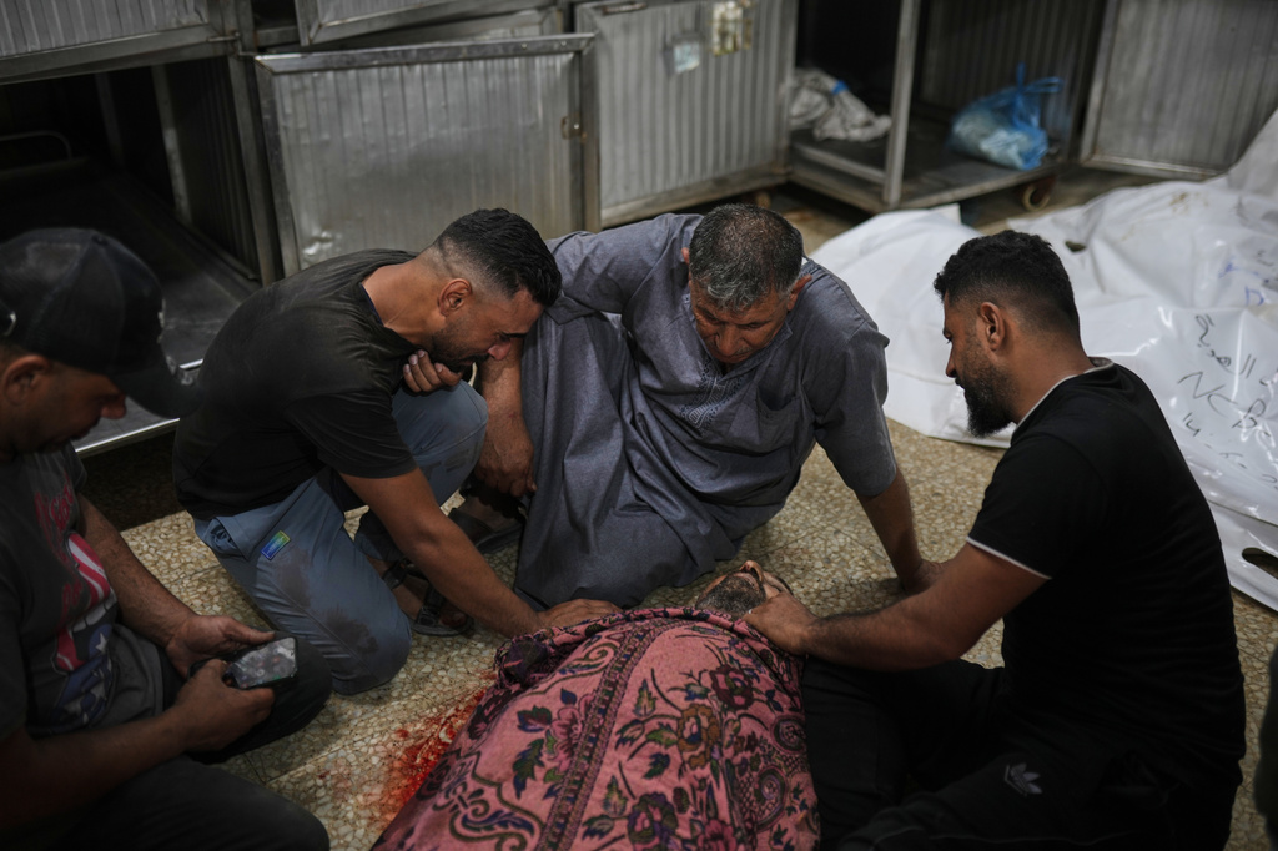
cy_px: 426
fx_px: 1242
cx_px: 639
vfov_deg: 37.8
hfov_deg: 54.4
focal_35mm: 35
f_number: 1.8
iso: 320
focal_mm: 35
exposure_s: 1/125
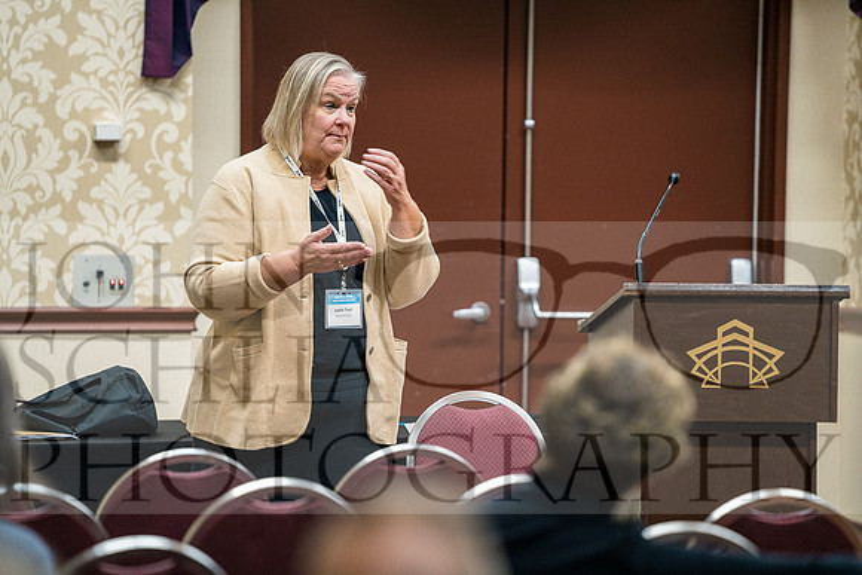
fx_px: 4790
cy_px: 288
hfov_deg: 10.3
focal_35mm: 200
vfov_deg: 6.9
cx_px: 431
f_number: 3.5
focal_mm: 200
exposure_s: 1/100
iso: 3200
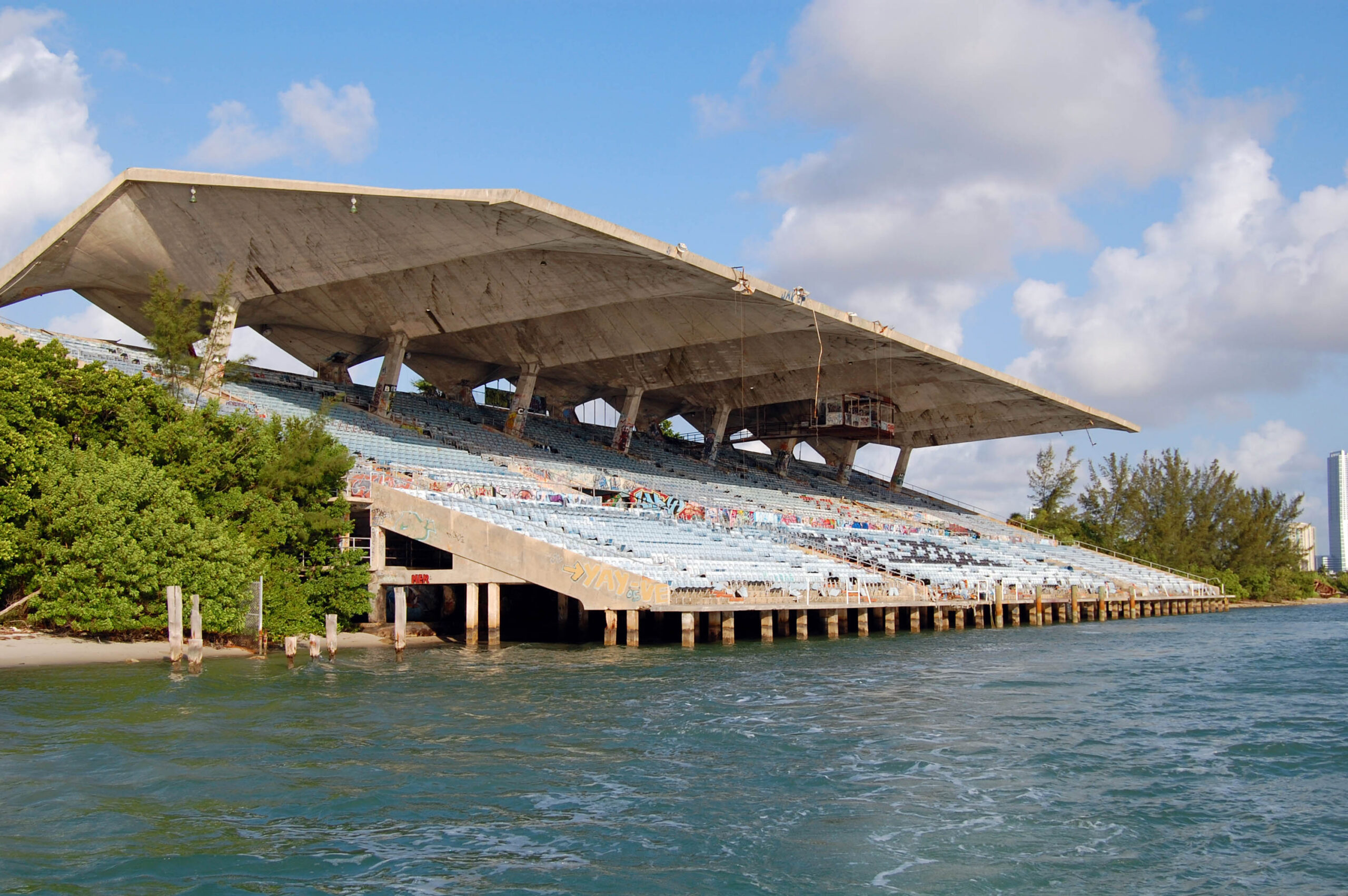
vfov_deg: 31.8
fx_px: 1571
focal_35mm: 42
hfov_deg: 46.4
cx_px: 674
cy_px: 448
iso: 200
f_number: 9
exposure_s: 1/320
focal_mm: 28
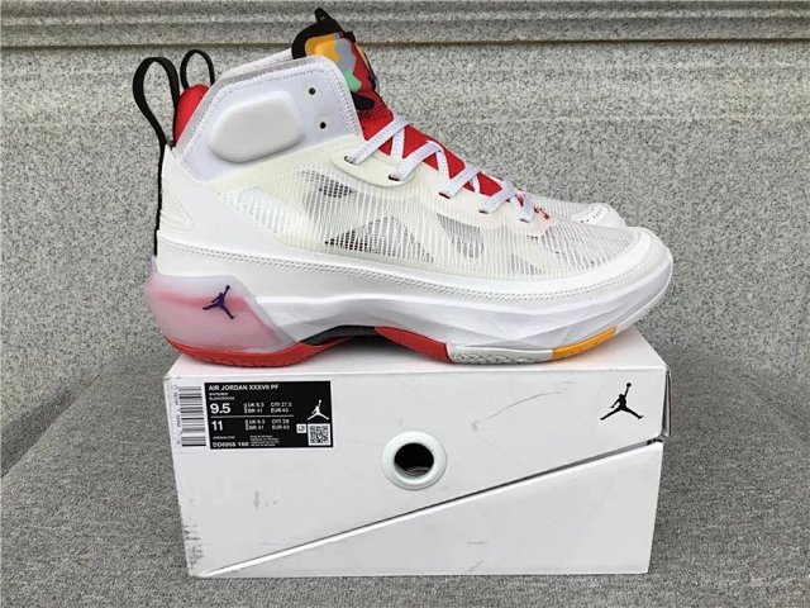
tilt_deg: -17.9
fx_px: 725
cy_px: 304
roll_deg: +0.8
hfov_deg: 58.4
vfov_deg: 45.4
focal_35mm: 31
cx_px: 405
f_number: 2.4
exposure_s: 1/120
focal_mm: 3.3
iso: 25
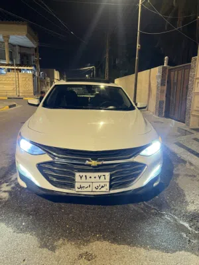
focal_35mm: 26
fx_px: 199
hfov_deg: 53.1
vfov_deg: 67.3
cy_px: 132
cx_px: 100
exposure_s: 1/50
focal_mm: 5.7
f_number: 1.5
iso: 320
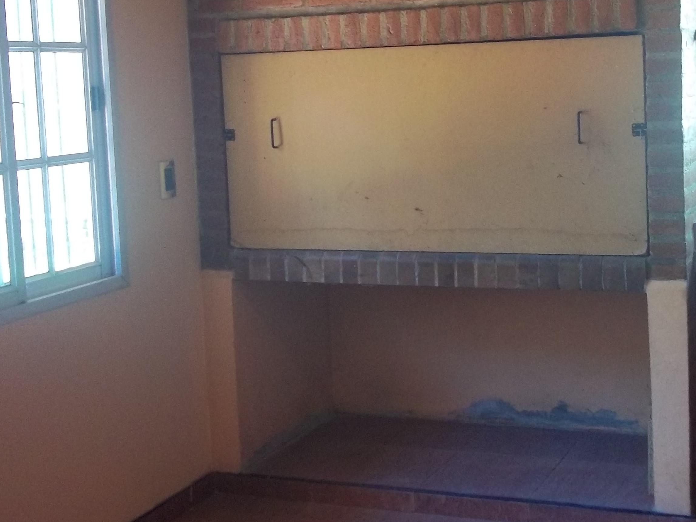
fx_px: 1126
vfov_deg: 25.9
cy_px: 168
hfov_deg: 34.1
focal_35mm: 56
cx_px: 452
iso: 160
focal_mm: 5.7
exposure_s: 1/30
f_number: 2.9
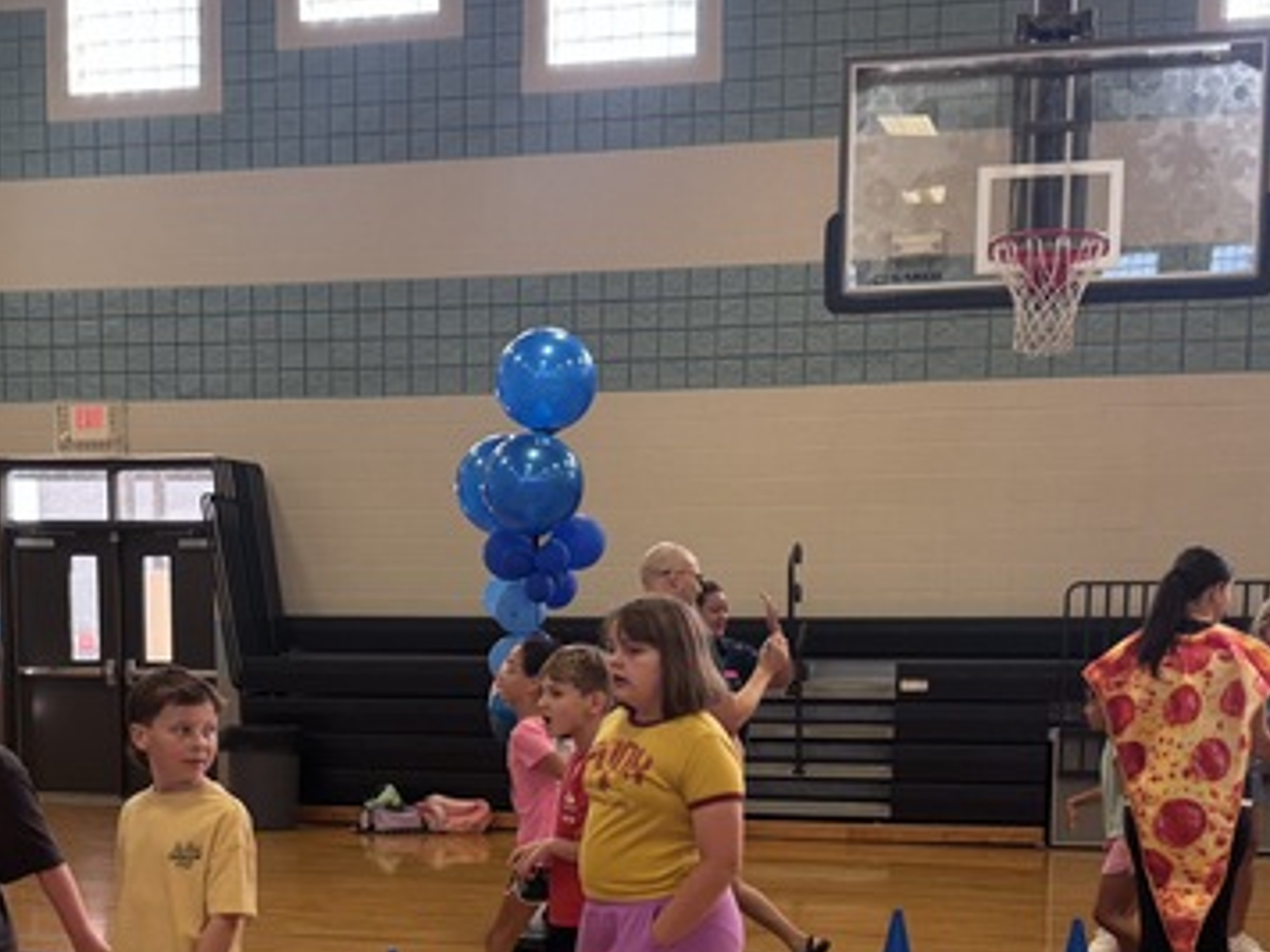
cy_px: 834
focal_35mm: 54
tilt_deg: -8.2
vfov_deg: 26.2
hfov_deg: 35.4
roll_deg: -0.6
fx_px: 1981
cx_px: 503
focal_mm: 6.76
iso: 125
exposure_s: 1/121
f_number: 1.78
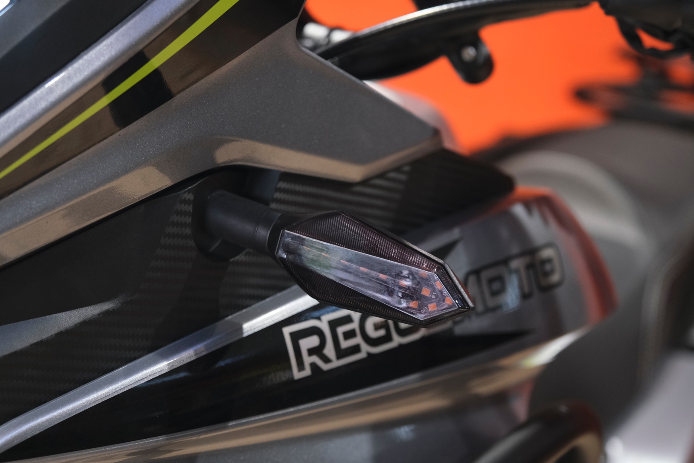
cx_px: 347
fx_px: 1292
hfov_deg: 30.1
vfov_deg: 20.3
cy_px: 232
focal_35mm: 67
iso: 1600
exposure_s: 1/100
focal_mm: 44.7
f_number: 4
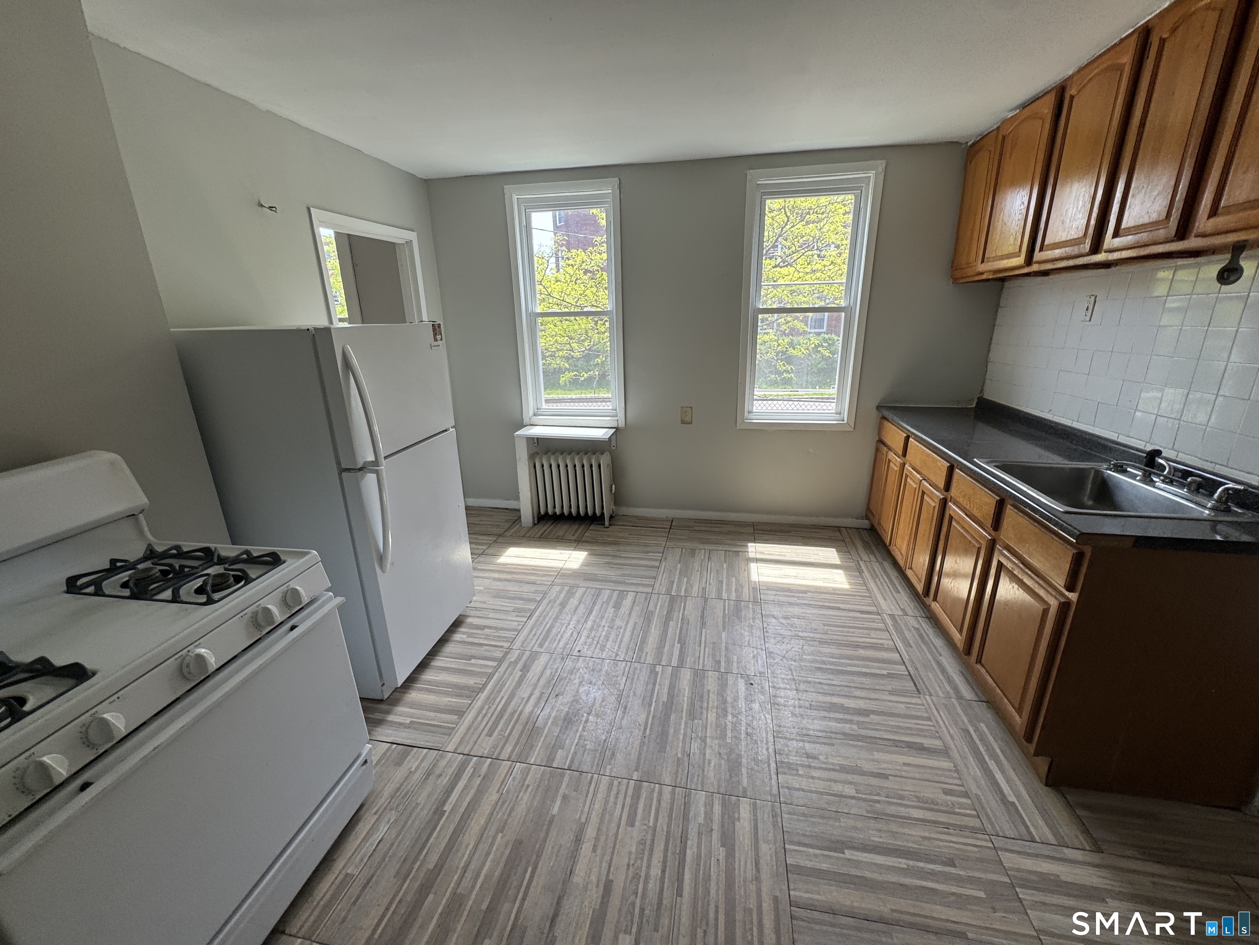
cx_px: 630
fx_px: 509
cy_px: 472
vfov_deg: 85.7
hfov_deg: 102.1
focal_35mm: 14
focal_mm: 2.22
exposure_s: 1/120
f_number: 2.2
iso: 40
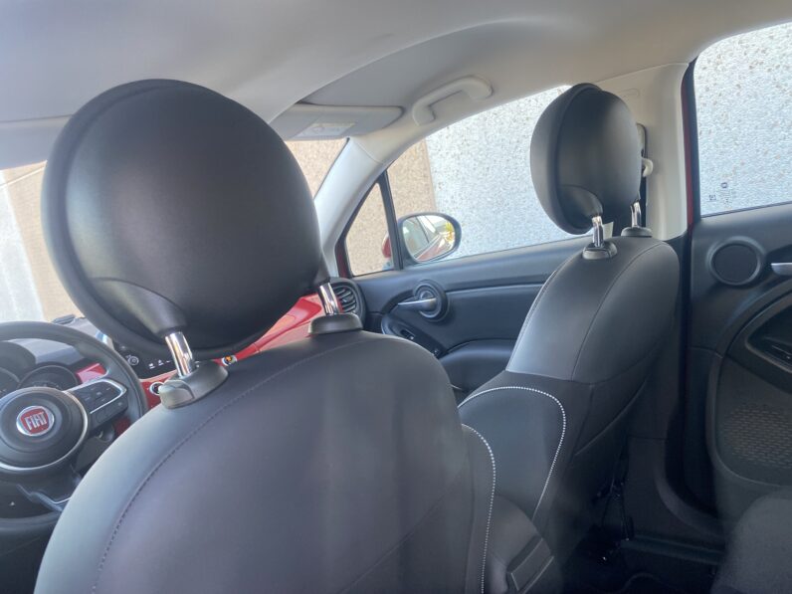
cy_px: 297
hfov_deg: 67.3
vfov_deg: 53.1
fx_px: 595
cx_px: 396
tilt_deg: -9.5
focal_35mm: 26
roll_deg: +10.4
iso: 125
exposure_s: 1/119
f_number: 1.8
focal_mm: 4.25
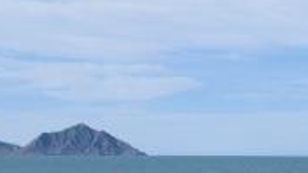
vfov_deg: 8.3
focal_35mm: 143
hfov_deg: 15.0
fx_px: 1168
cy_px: 259
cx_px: 215
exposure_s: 1/200
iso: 64
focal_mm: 6.3
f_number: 7.8
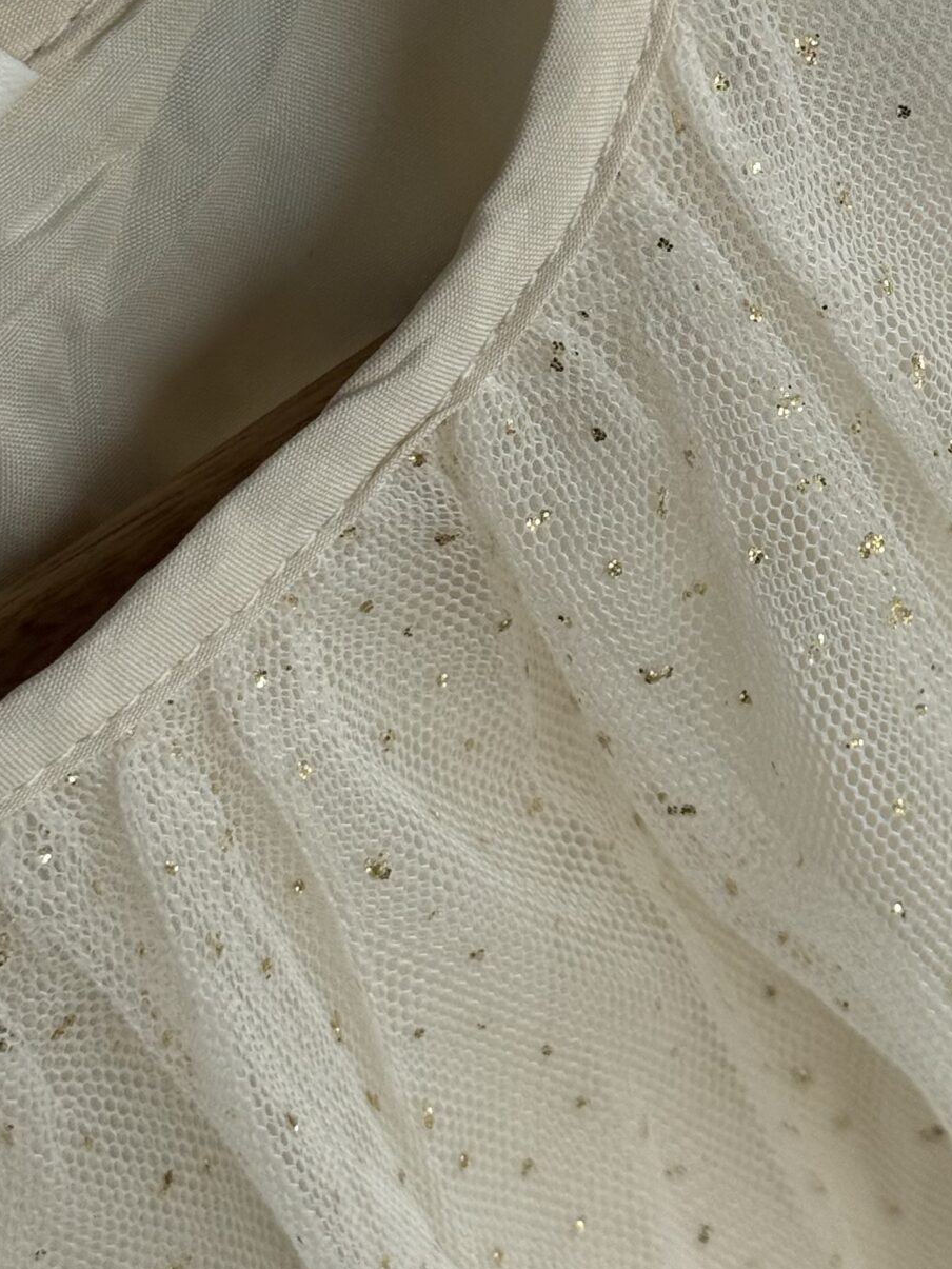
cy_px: 399
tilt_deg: -36.9
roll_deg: +27.8
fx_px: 3740
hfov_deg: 14.4
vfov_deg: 19.2
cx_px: 805
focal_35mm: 102
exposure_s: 1/951
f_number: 1.78
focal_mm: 6.76
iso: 64
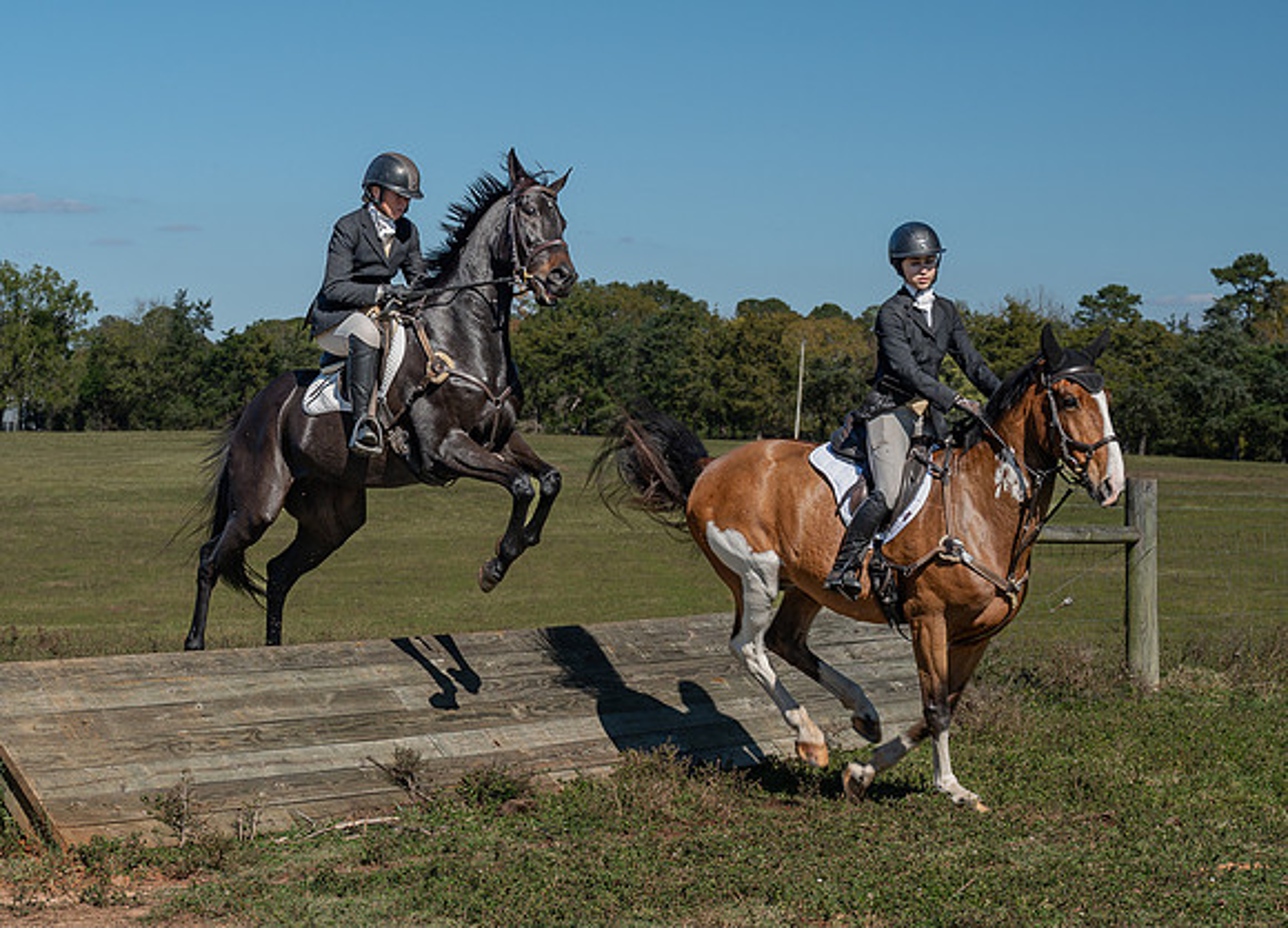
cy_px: 545
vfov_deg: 15.7
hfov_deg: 21.7
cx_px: 489
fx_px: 3357
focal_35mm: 91
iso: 200
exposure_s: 1/500
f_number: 6.3
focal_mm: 70
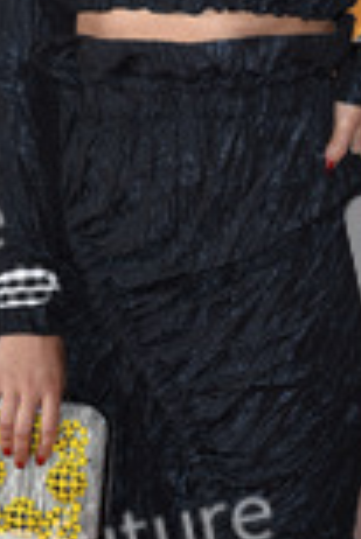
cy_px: 56
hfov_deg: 5.0
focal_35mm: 273
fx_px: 4097
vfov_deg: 7.5
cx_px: 209
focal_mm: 105
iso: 400
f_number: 5.6
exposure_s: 1/250
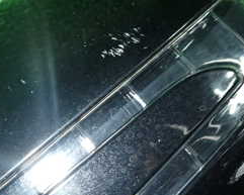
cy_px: 130
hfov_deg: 27.7
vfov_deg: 22.4
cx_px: 166
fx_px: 491
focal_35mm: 68
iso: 200
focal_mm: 5.05
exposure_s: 1/30
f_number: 6.3
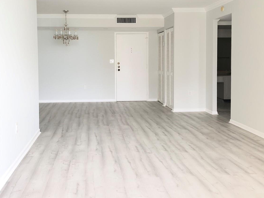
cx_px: 110
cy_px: 78
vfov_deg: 35.8
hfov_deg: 46.6
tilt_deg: -3.0
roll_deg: +0.9
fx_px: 305
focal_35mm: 40
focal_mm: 4
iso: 32
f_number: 1.8
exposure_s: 1/30
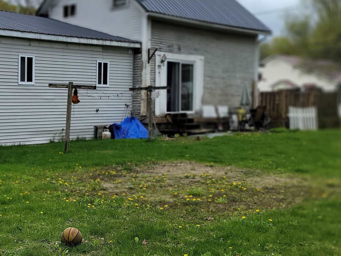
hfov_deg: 34.6
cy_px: 114
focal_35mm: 52
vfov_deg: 28.0
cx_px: 30
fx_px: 512
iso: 20
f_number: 1.8
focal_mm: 7
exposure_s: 1/864
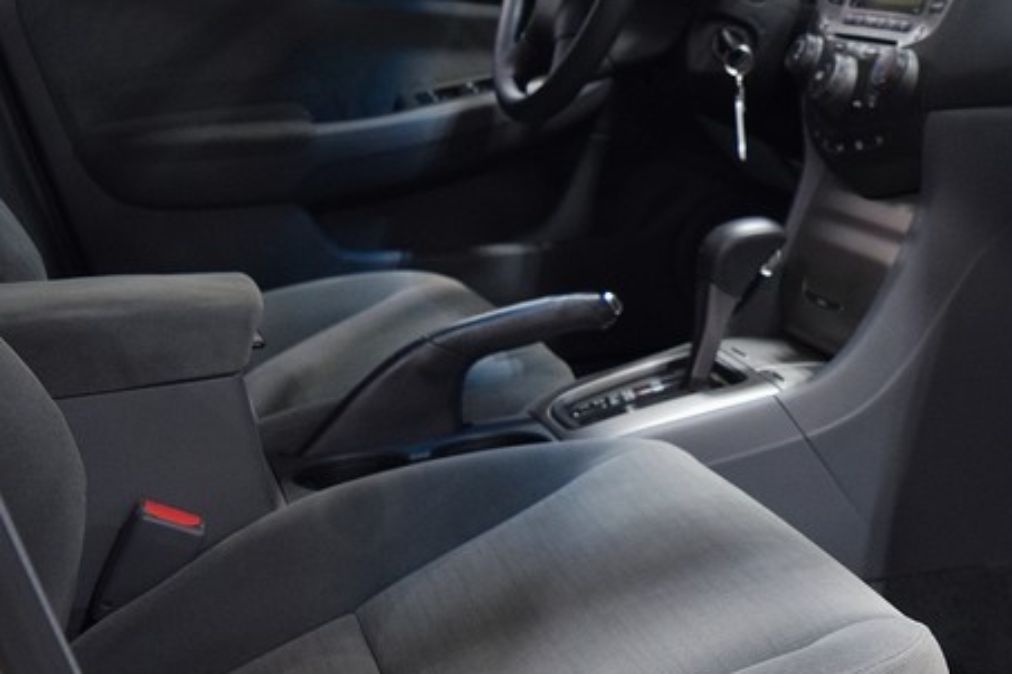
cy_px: 251
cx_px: 981
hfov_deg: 30.8
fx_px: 1715
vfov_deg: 22.2
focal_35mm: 61
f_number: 3.5
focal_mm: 18
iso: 1800
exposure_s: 1/60
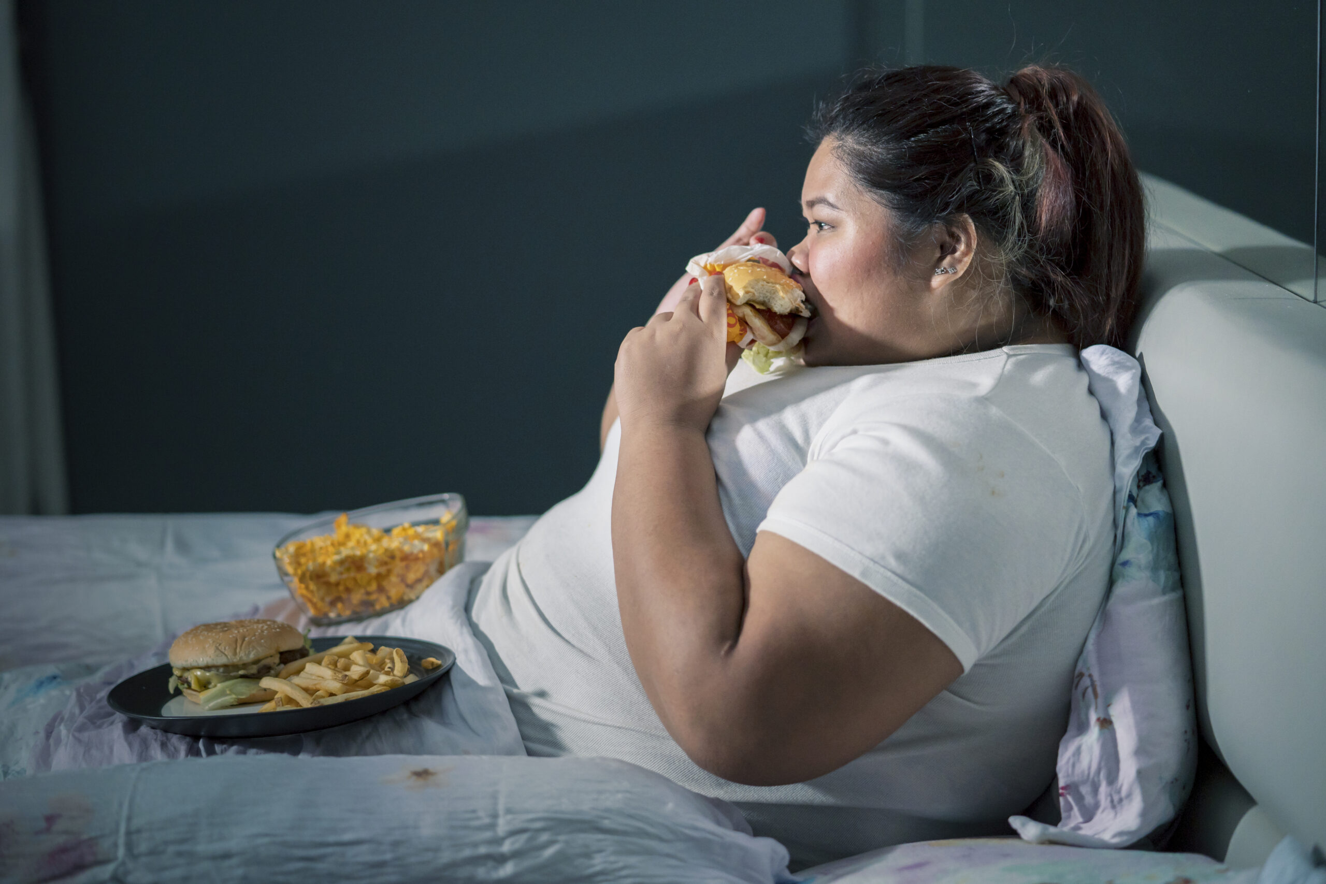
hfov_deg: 23.9
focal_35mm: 85
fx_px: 3131
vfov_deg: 16.1
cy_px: 442
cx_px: 663
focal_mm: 85
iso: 800
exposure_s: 1/100
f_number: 1.8
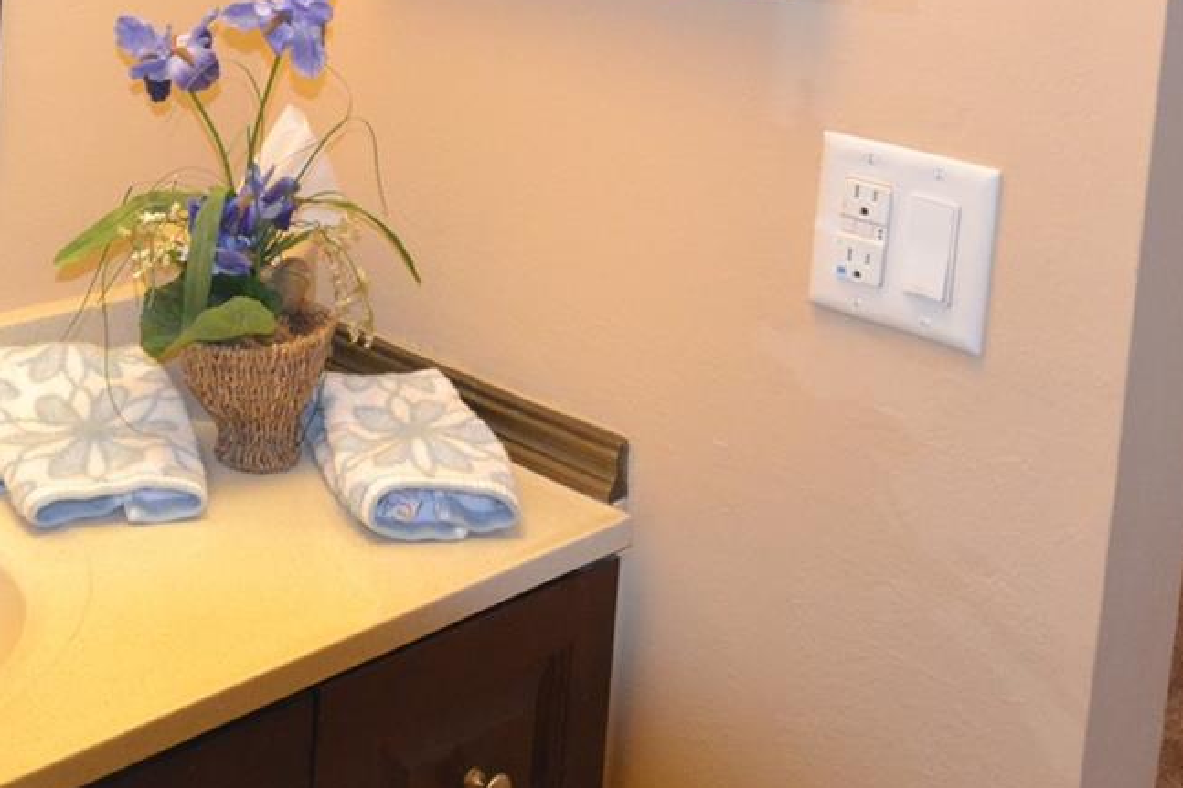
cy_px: -44
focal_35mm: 48
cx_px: 289
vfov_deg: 26.1
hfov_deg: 39.8
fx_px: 1585
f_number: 3.8
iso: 1600
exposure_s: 1/60
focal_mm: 13
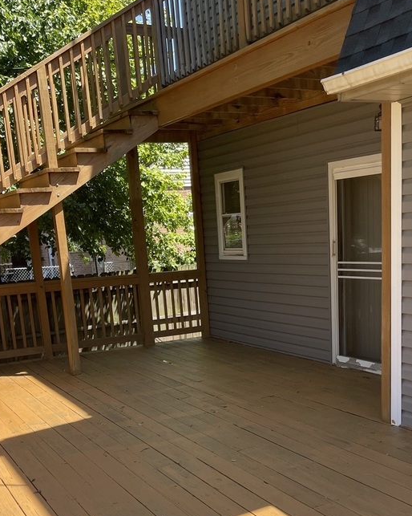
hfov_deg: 36.3
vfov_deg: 43.7
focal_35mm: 41
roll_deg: +2.9
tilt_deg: -12.3
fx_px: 625
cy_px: 370
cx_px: 248
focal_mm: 5.1
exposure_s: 1/1534
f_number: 1.6
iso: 32
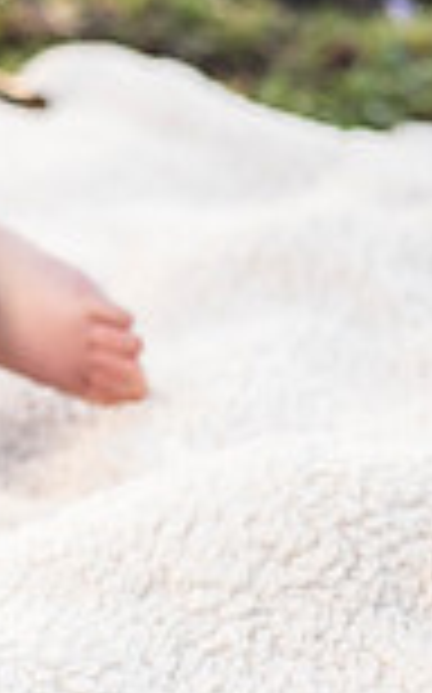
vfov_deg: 10.9
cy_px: 205
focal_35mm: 192
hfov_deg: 6.3
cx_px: -810
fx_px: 3624
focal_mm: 50
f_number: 2.8
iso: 100
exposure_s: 1/320
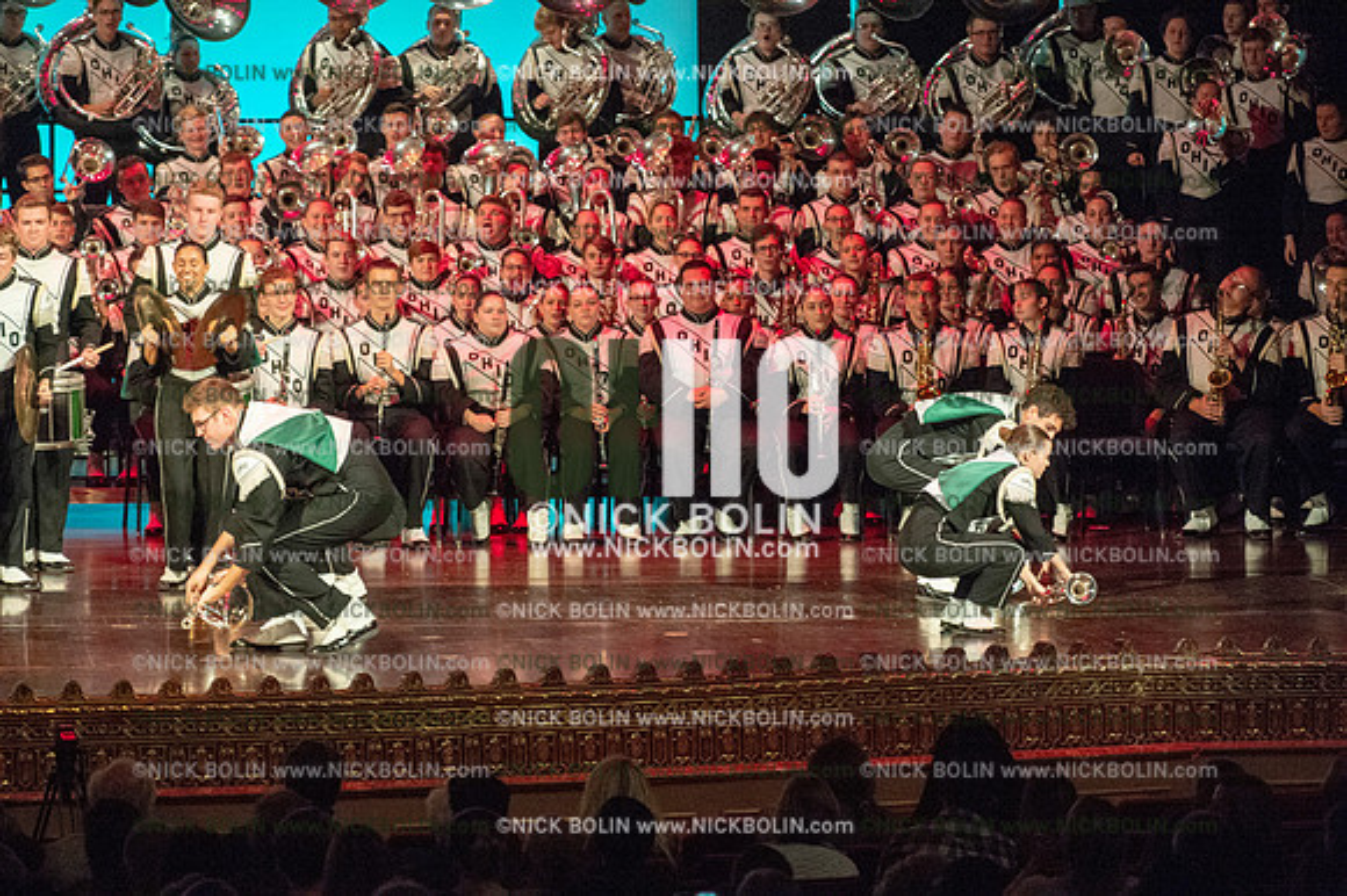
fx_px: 6918
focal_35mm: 185
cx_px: 674
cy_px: 448
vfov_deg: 7.4
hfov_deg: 11.1
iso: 8000
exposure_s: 1/320
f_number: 5.6
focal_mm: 185
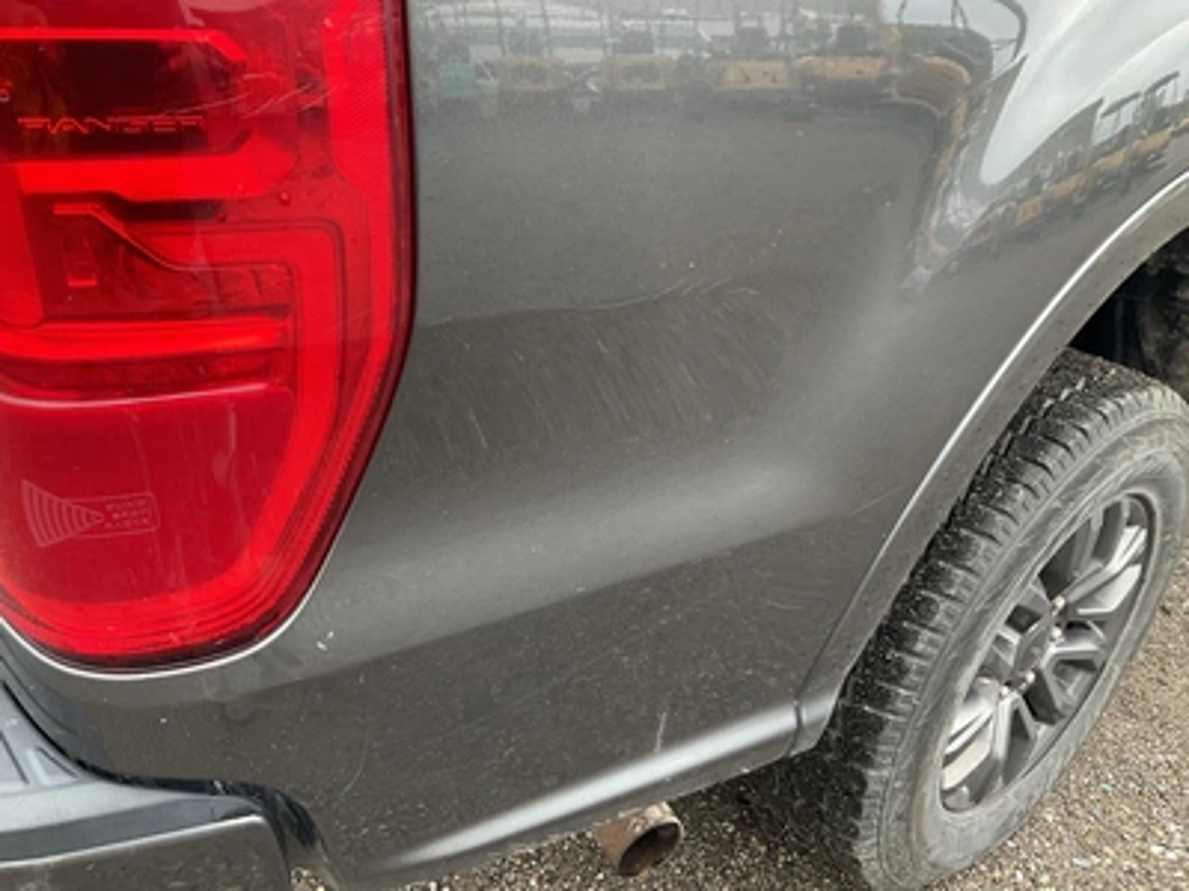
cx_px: 594
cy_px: 446
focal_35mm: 29
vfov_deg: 48.2
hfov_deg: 61.7
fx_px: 996
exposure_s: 1/122
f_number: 1.8
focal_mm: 3
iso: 40
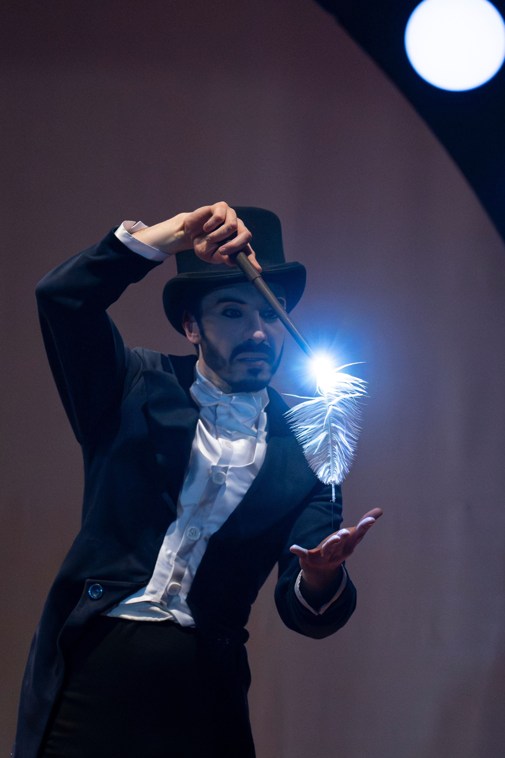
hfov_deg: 3.0
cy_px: 383
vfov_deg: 4.5
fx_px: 9571
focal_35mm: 455
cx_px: 308
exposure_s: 1/1600
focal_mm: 200
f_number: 2.8
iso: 5000
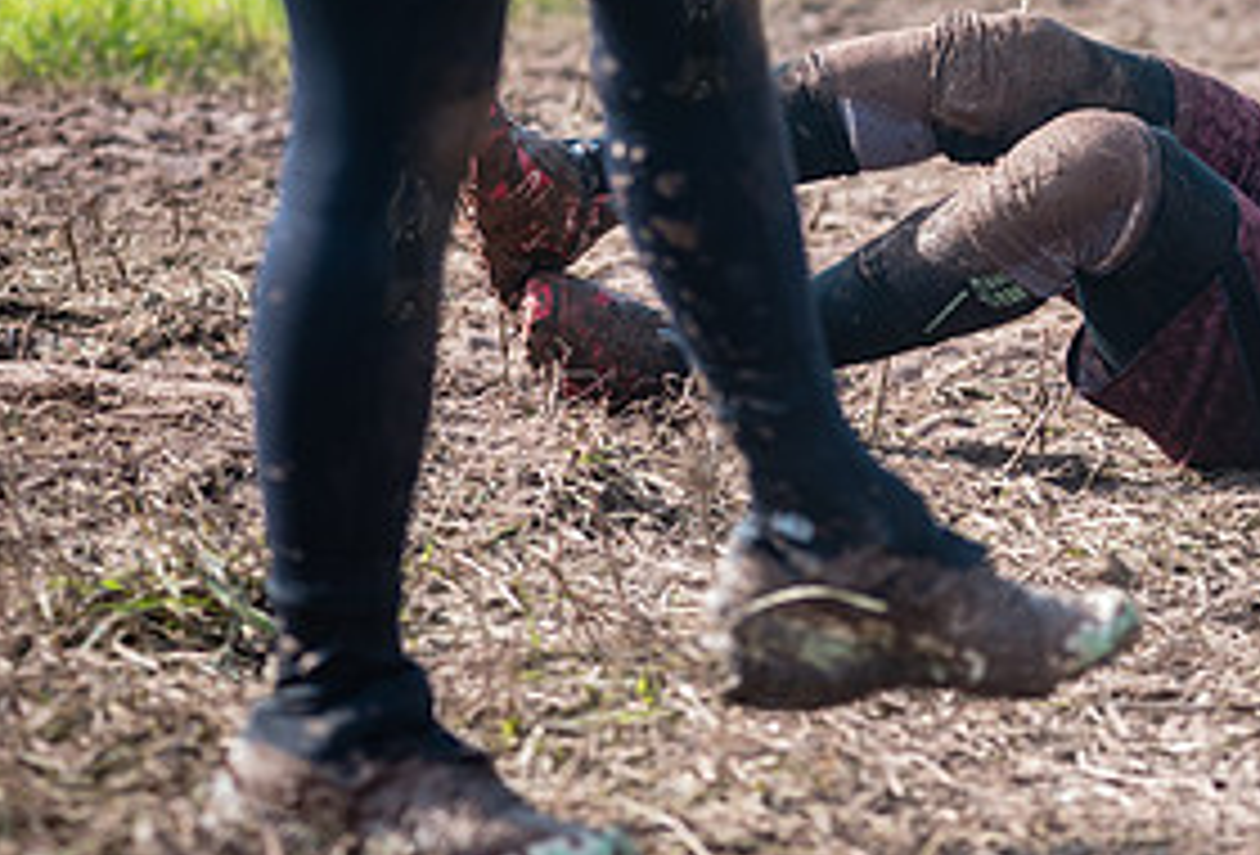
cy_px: 283
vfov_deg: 5.3
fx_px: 9255
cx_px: 1376
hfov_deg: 7.7
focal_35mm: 263
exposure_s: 1/200
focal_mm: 120
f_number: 4.5
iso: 250
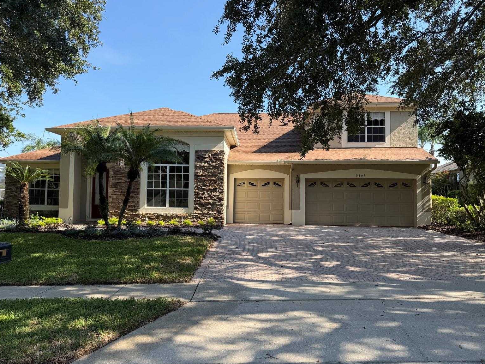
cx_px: 238
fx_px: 350
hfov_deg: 69.4
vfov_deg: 54.9
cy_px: 182
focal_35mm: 25
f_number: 1.78
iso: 80
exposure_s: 1/1553
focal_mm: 6.76
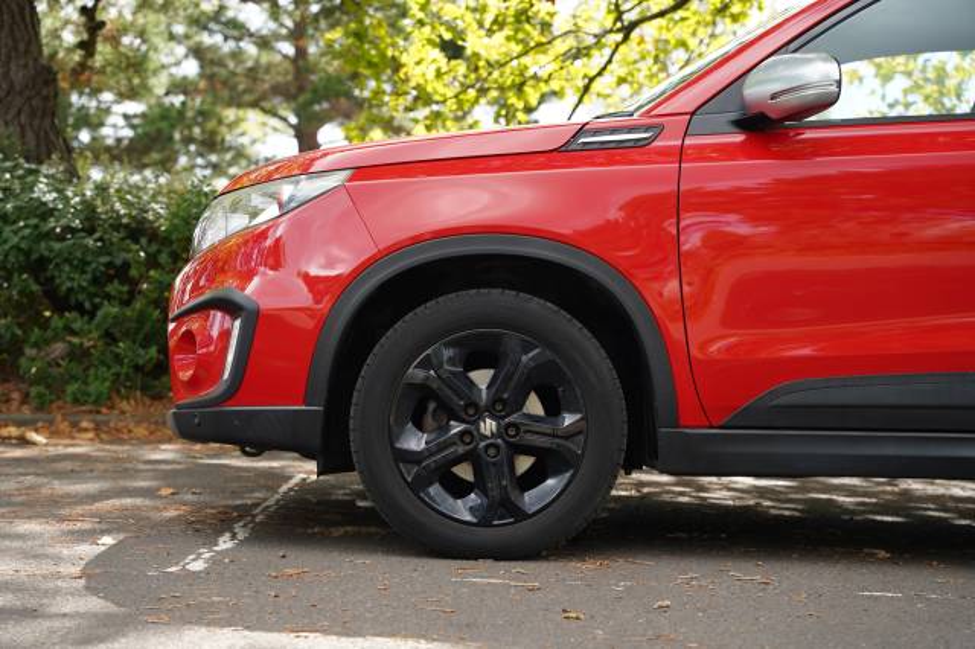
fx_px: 1895
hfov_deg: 28.9
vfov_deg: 19.4
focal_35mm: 70
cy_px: 324
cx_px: 488
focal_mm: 70
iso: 250
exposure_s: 1/160
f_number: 4
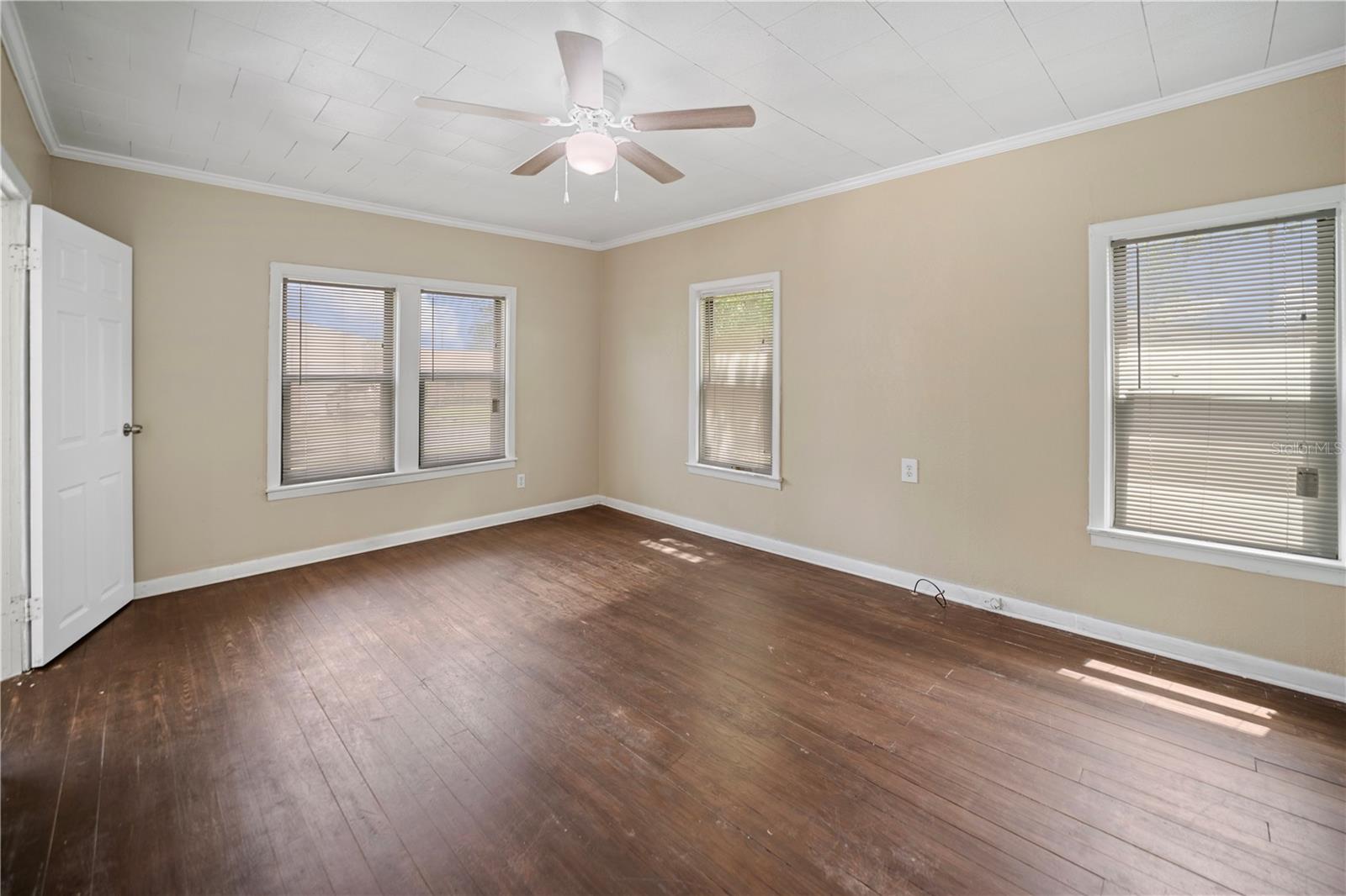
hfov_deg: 104.3
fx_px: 523
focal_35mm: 14
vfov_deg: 81.2
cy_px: 448
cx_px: 673
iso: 100
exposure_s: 1/13
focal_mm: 14
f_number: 2.8
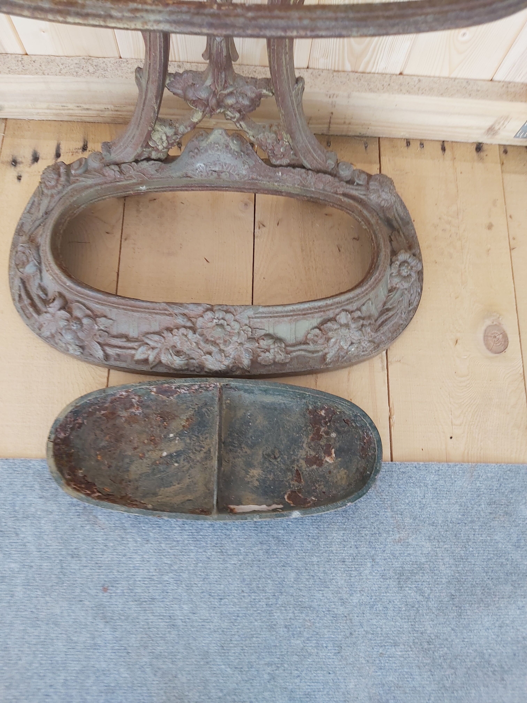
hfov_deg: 53.1
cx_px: 264
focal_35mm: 26
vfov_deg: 67.3
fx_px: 528
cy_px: 352
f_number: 1.7
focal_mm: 3.92
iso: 100
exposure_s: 1/50
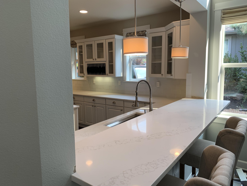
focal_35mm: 26
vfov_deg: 53.1
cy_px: 93
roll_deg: +0.9
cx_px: 124
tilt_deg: -8.1
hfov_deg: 67.3
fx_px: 186
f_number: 1.8
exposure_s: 1/120
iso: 50
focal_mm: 4.25
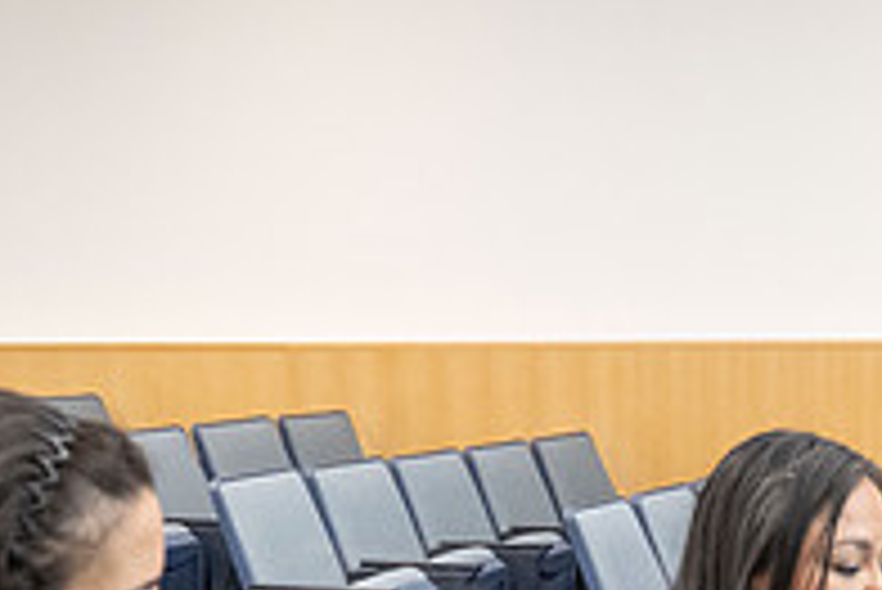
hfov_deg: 25.2
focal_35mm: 79
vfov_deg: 16.7
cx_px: 697
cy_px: 685
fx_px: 1937
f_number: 2.8
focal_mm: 24
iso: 3200
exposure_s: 1/200
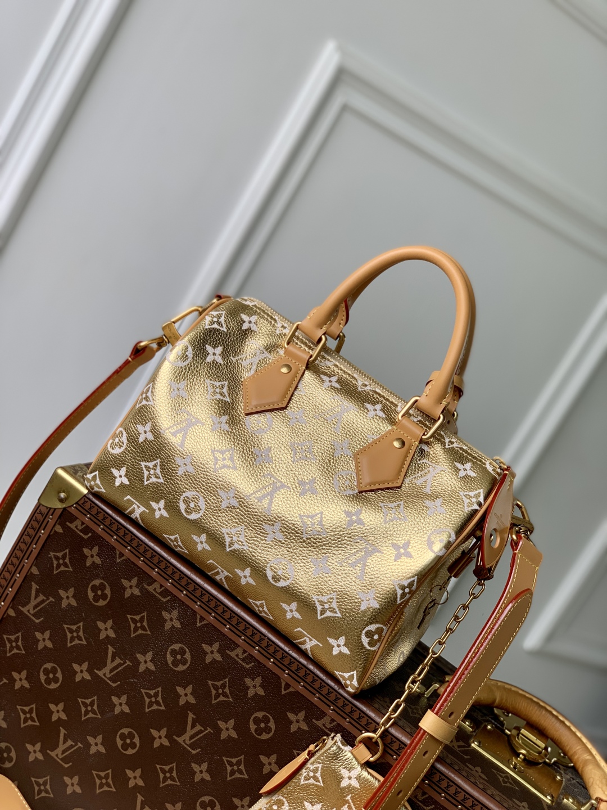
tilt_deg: -11.7
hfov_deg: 28.0
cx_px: 304
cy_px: 405
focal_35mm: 52
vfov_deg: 36.8
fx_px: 1216
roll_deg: -31.1
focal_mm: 6
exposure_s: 1/122
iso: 25
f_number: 2.4
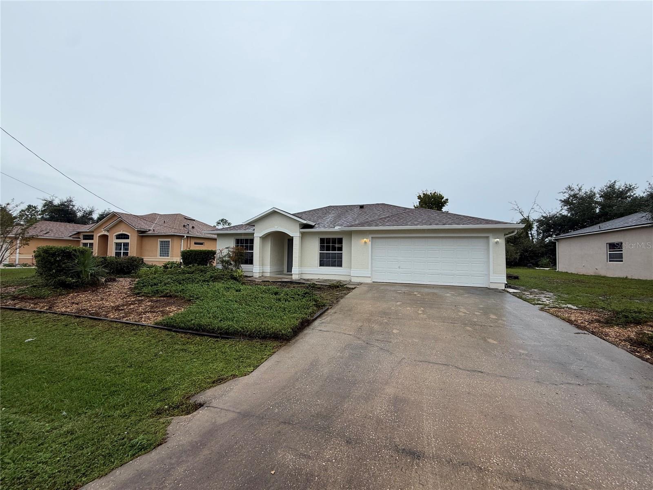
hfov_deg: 102.1
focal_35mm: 14
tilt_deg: +2.8
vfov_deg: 85.7
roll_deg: -0.7
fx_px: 264
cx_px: 326
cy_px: 245
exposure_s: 1/215
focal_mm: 2.22
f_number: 2.2
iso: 40
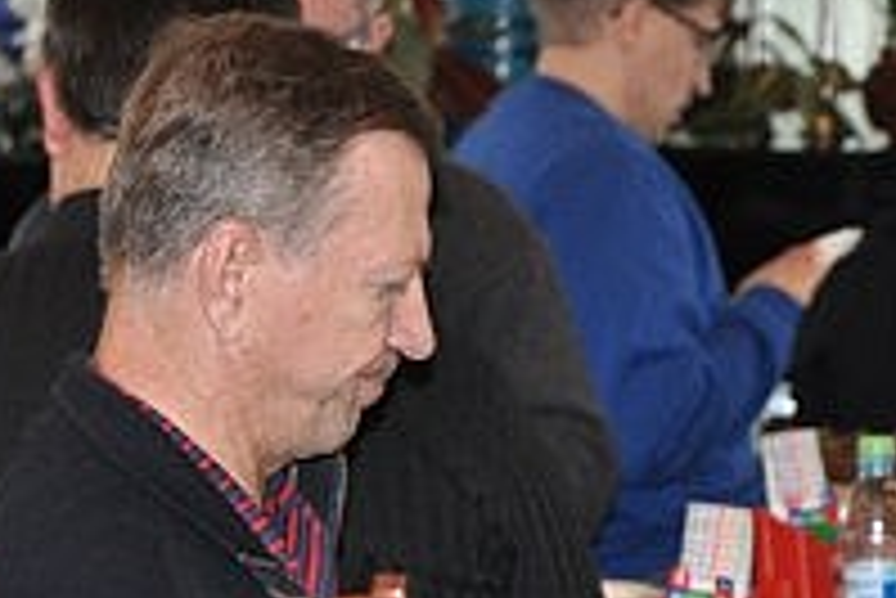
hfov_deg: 6.5
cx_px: 855
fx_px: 7870
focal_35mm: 316
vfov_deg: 4.4
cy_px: 434
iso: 800
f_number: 4.5
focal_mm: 70
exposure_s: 1/60
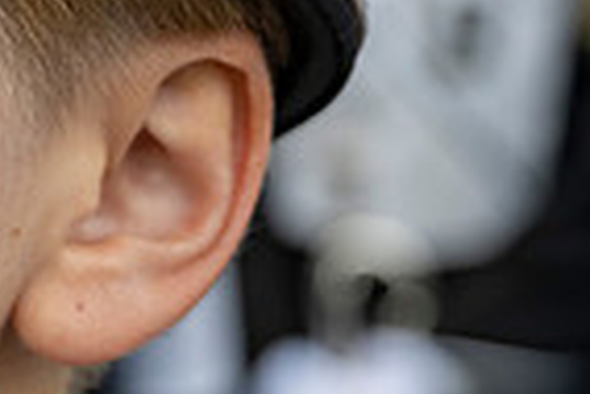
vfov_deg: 7.8
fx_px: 2887
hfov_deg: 10.7
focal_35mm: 176
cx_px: -586
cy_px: 135
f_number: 4
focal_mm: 43
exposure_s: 1/800
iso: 400
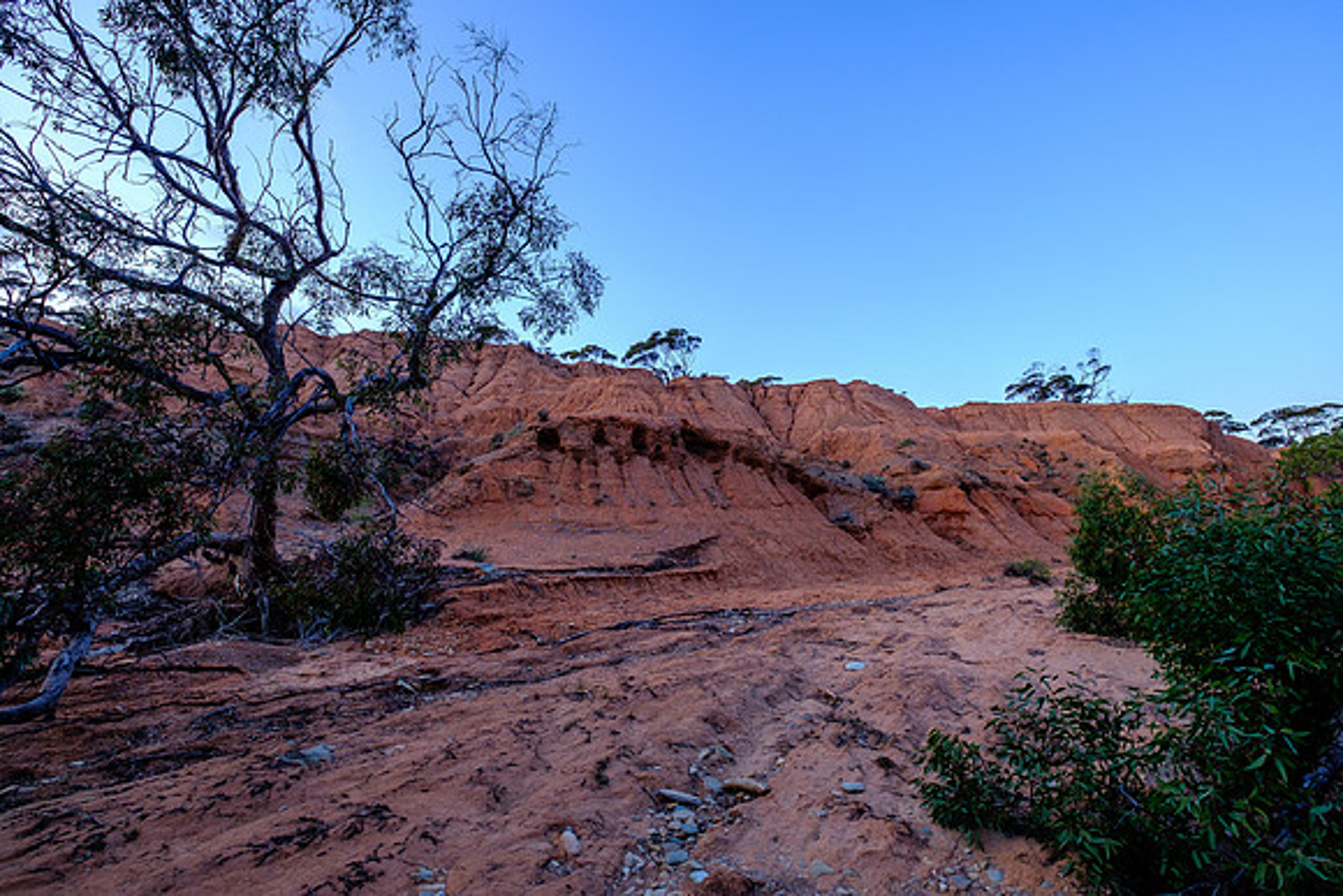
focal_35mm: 15
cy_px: 448
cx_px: 672
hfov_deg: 100.4
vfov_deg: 77.4
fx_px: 560
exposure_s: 1/75
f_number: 5.6
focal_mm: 10
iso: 500
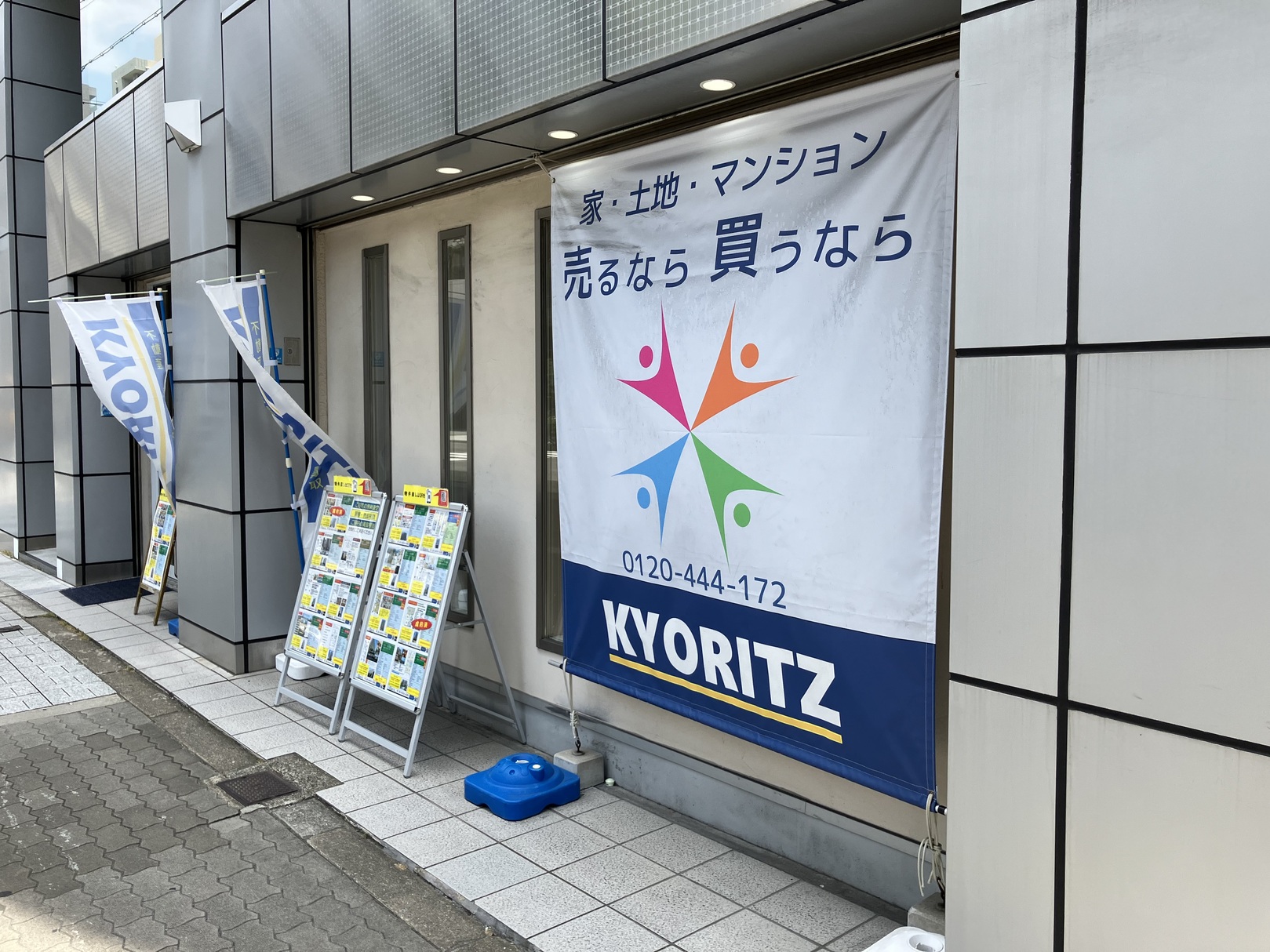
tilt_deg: -2.8
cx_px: 635
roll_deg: -0.8
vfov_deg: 49.7
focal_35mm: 28
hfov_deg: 63.4
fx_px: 1027
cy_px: 476
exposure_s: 1/578
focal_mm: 3.99
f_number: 1.8
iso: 32
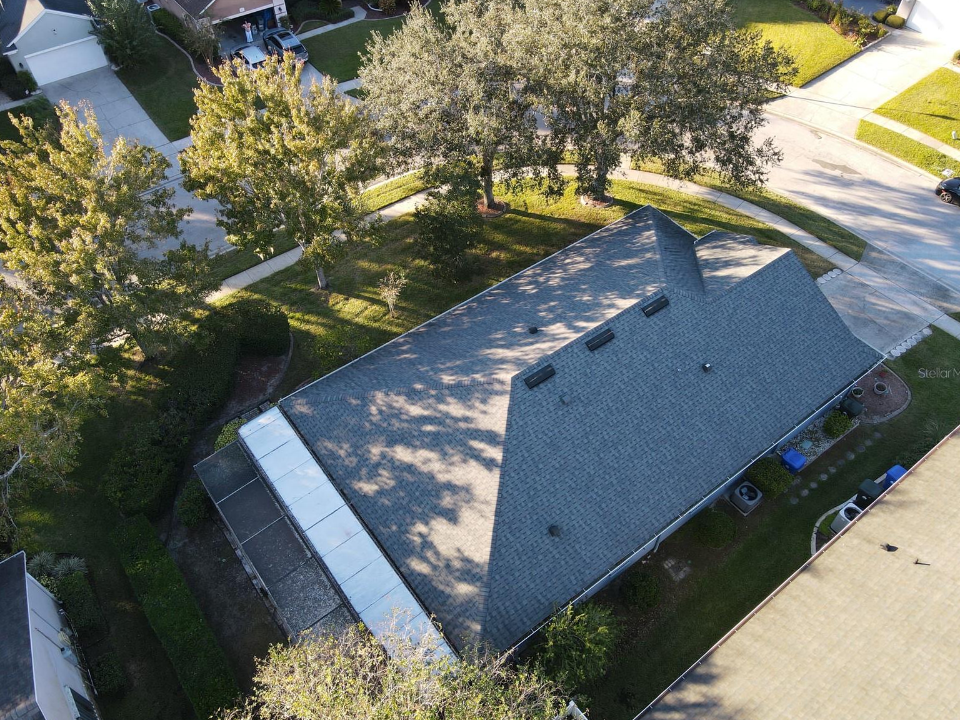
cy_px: 372
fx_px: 693
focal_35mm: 25
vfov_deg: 54.9
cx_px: 478
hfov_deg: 69.4
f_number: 2.8
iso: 100
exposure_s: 1/80
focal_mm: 4.5
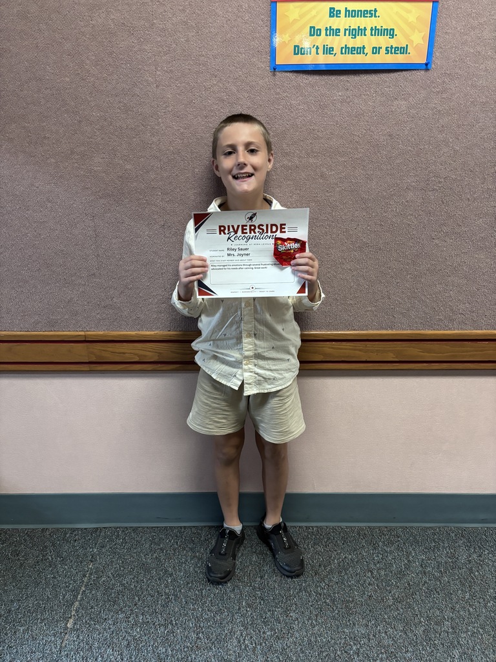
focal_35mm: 26
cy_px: 331
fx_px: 497
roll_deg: -0.8
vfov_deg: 67.3
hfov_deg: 53.1
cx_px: 248
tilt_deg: -21.0
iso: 400
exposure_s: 1/60
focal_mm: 5.96
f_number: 1.6
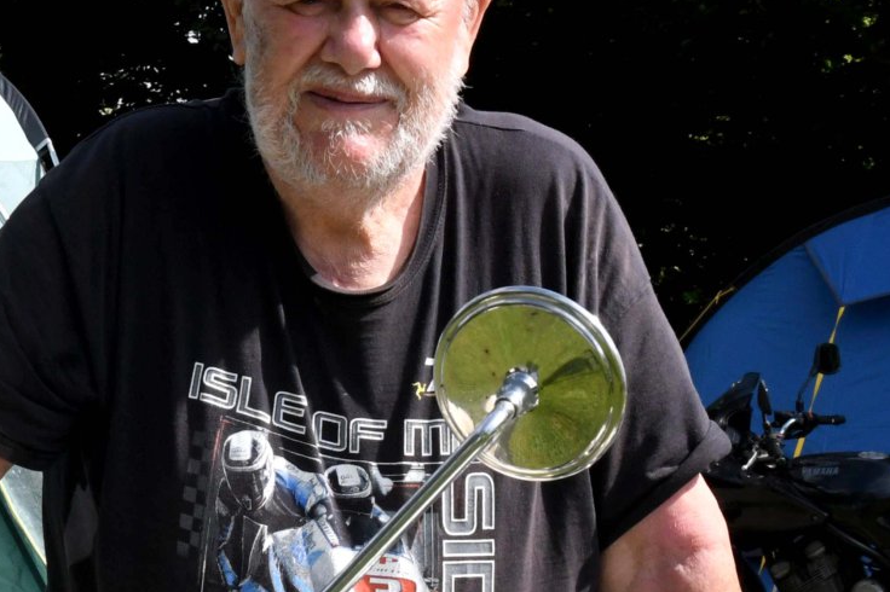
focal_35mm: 142
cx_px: 12
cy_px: 433
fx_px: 3509
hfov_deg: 14.2
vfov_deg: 9.6
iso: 1250
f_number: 14
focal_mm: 34
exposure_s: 1/800
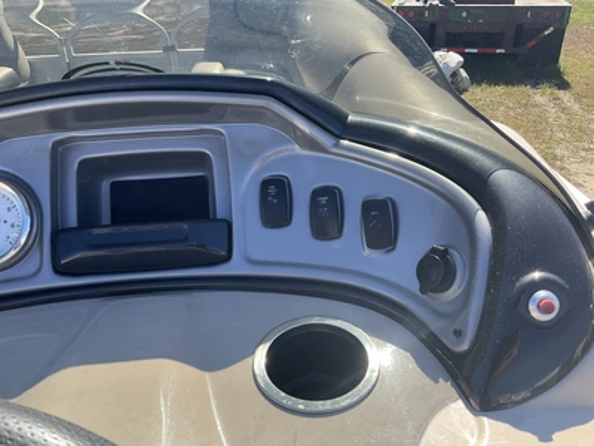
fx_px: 498
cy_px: 223
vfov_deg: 48.2
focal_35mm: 29
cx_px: 297
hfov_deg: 61.7
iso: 25
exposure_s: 1/551
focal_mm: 3
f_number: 1.8
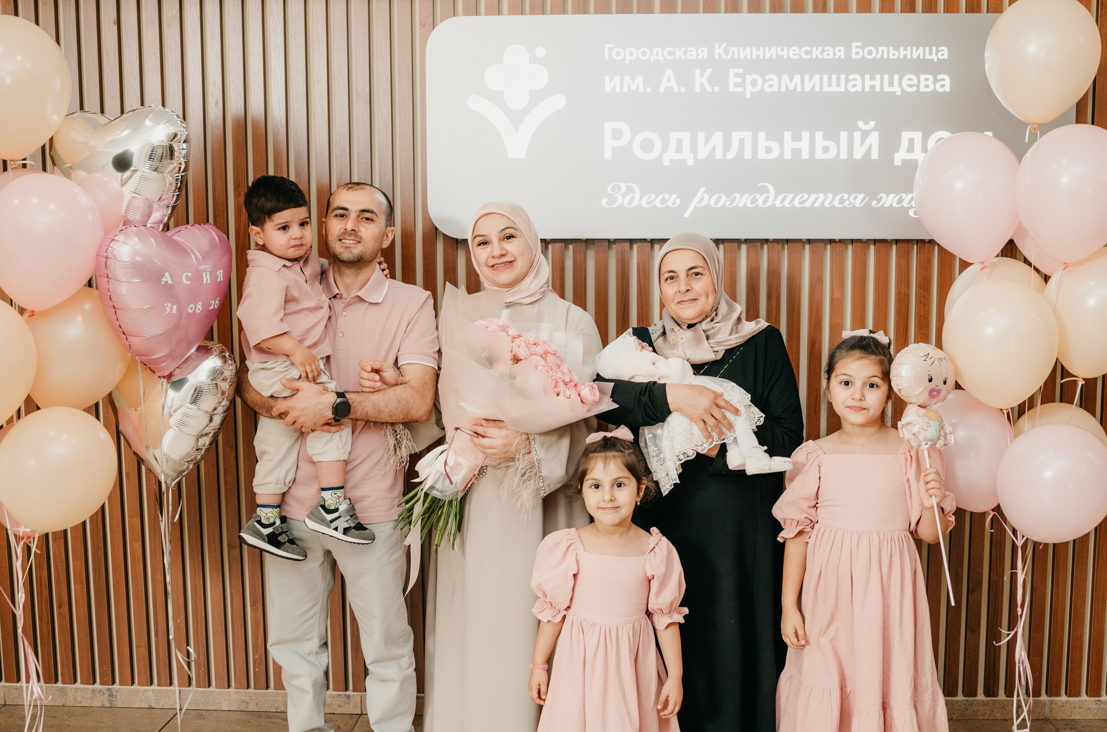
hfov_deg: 51.0
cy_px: 385
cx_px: 577
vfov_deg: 35.0
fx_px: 1160
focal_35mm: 38
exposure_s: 1/160
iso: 320
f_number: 3.5
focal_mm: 35
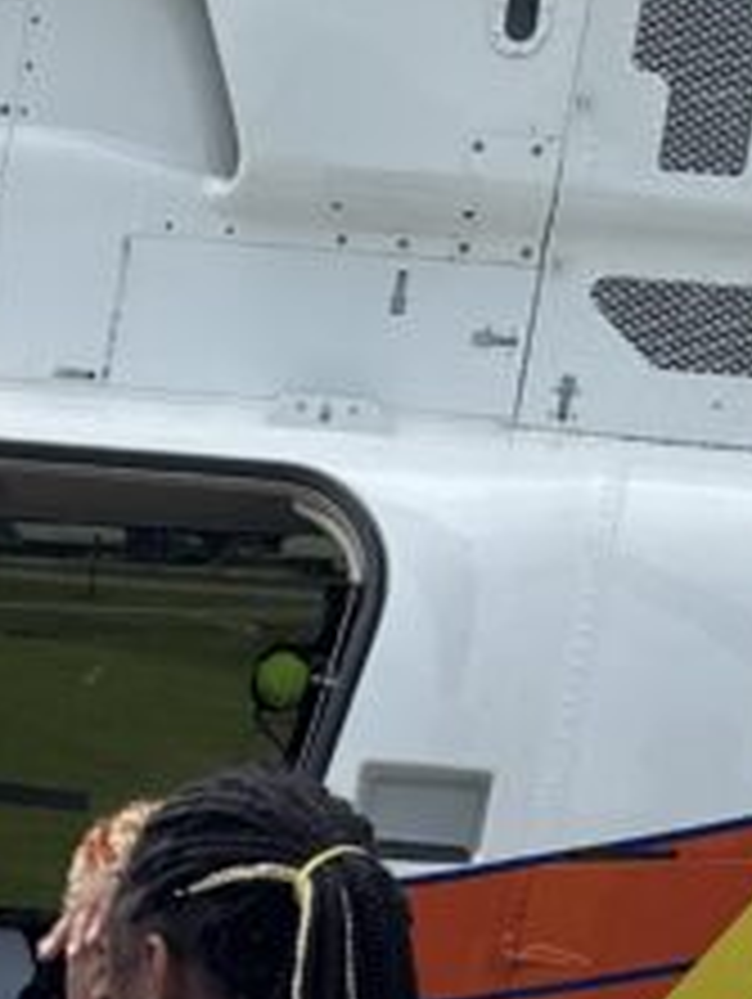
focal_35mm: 108
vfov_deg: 16.6
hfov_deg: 12.7
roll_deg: -4.1
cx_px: -522
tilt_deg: -16.8
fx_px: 3122
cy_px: 1476
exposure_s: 1/4673
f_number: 1.78
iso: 80
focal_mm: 6.76
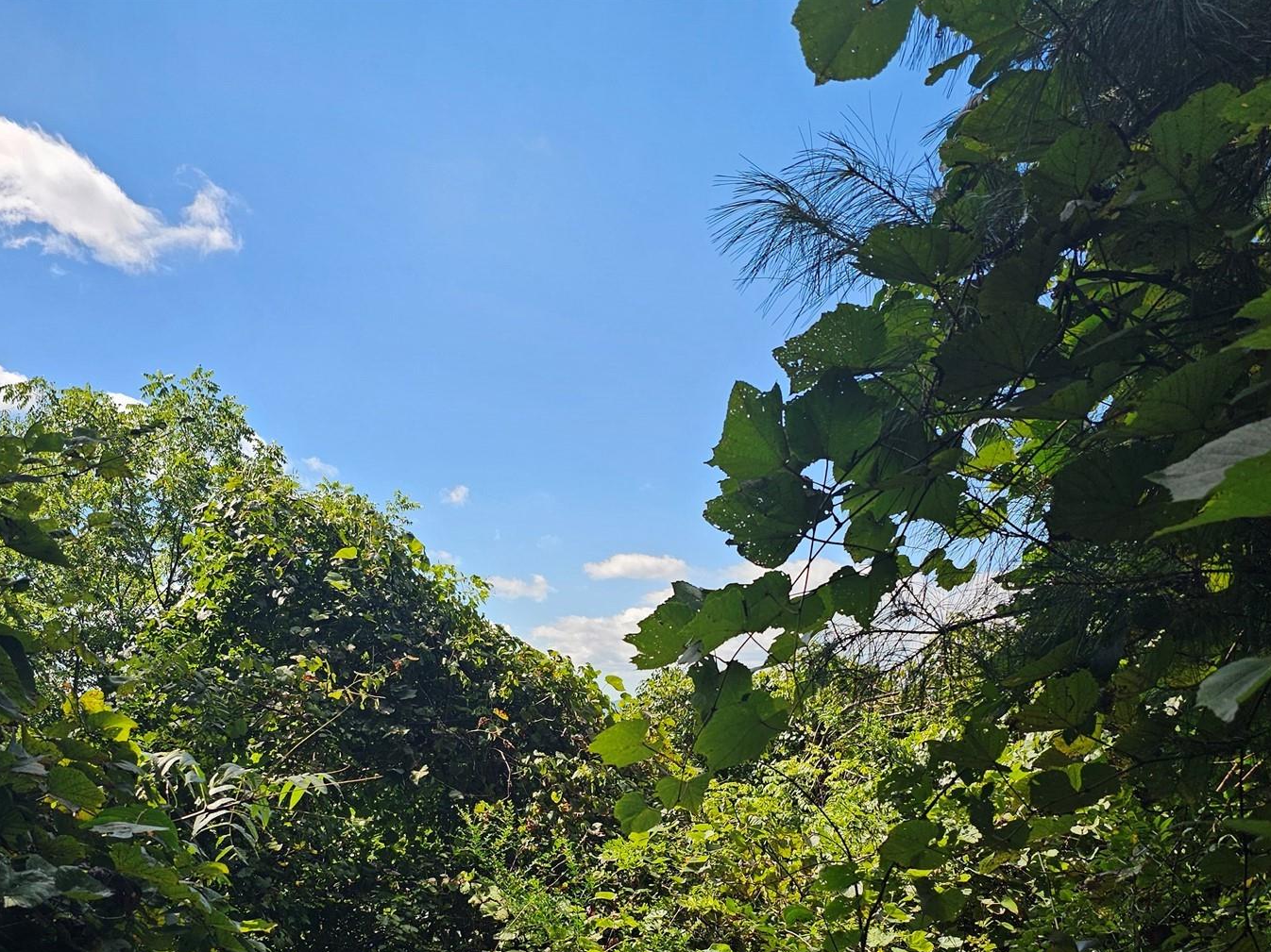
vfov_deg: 39.5
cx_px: 586
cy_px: 722
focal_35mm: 35
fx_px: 1285
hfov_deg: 52.6
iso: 10
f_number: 1.7
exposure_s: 1/565
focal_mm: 6.3
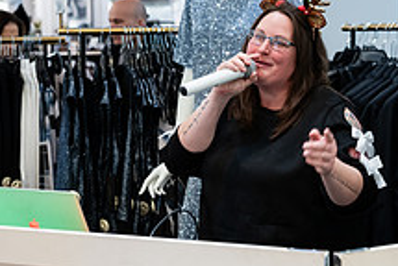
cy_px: 139
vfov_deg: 12.4
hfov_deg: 18.4
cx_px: 167
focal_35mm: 111
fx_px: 1229
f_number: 3.2
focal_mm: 41
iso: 1000
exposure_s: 1/160
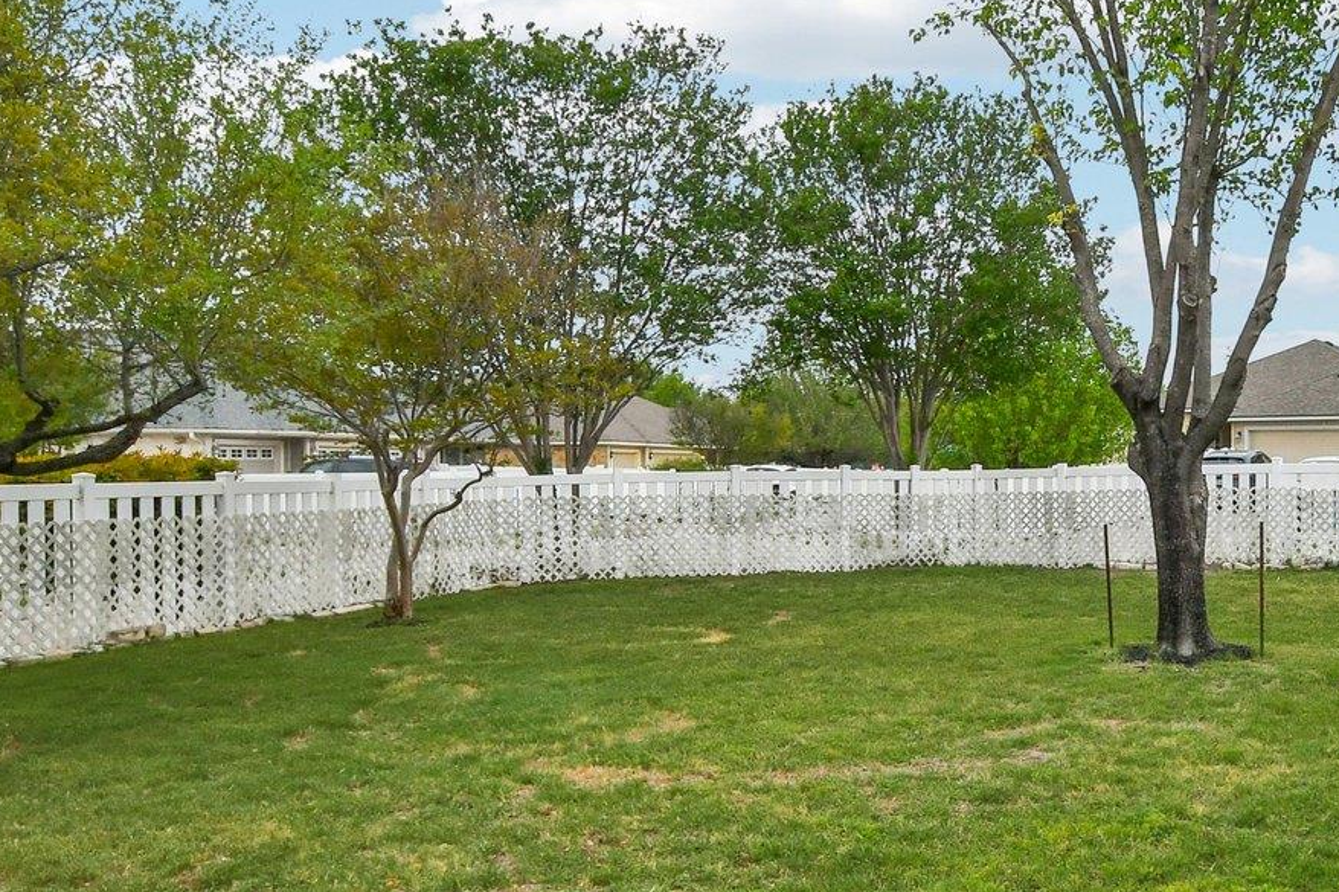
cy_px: 399
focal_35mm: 35
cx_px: 1014
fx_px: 1301
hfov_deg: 51.9
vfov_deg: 37.8
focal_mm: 10
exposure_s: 1/250
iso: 400
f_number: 8
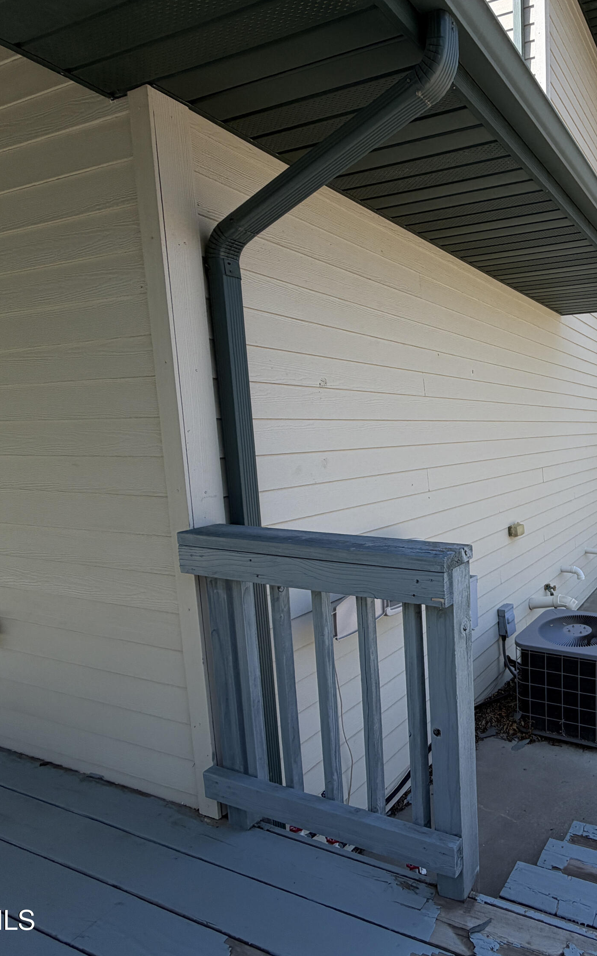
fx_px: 521
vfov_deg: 85.1
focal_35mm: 20
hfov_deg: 49.9
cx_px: 581
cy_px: 481
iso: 32
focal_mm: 2.22
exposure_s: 1/770
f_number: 2.2
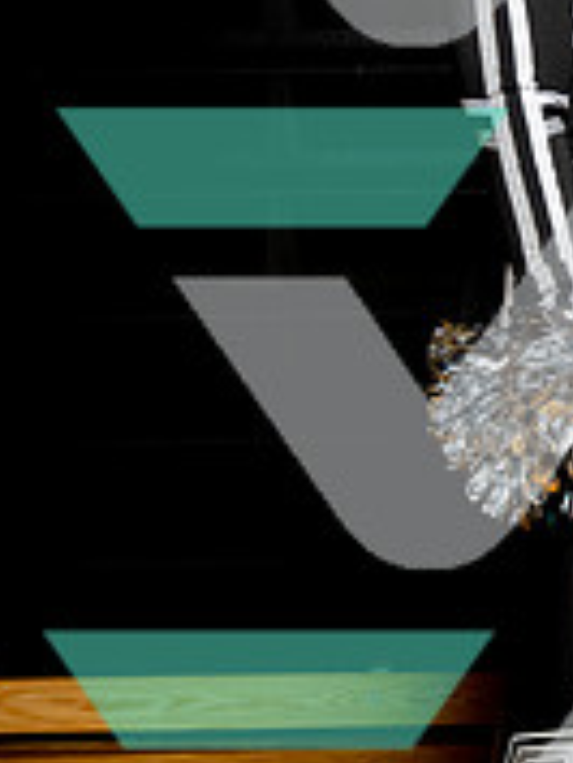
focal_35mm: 104
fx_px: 2293
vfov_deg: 18.9
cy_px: 338
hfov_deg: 12.5
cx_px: 1155
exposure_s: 1/250
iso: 200
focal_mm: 33
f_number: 5.6
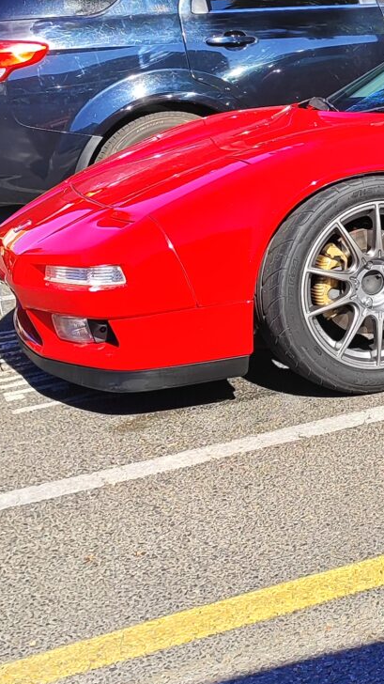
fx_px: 1250
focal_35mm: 69
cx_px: 526
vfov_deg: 29.5
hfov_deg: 16.3
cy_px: 89
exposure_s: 1/442
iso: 50
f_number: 1.89
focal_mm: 5.89
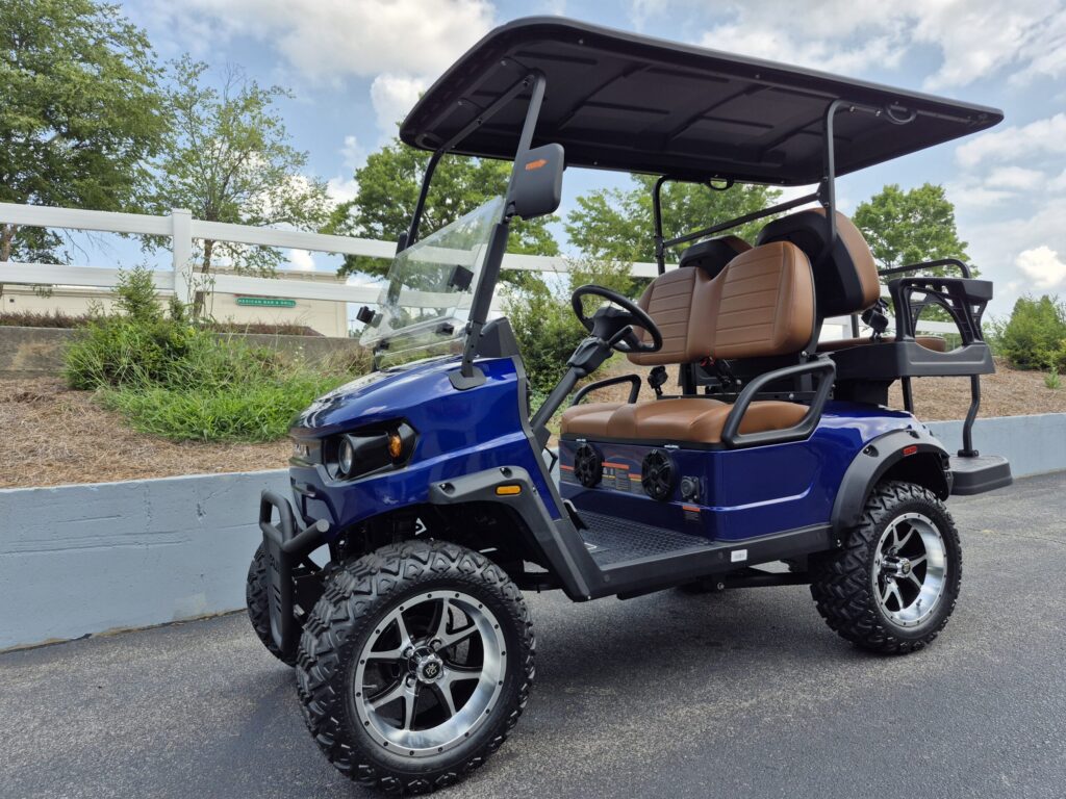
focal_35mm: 23
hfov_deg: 73.9
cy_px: 400
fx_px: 708
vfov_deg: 58.9
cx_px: 533
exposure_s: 1/1152
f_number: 1.8
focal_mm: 5.4
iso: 25
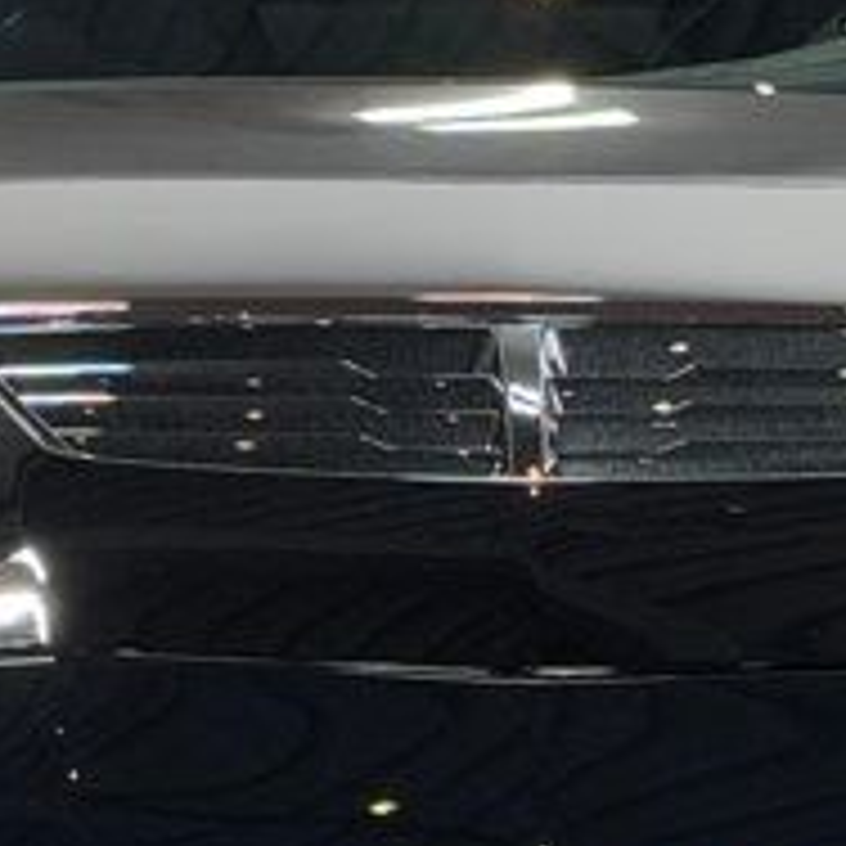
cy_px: 770
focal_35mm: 231
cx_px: 531
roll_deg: -0.8
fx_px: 6387
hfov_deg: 7.6
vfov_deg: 7.6
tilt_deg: -8.0
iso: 64
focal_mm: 6.76
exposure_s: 1/120
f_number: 1.78
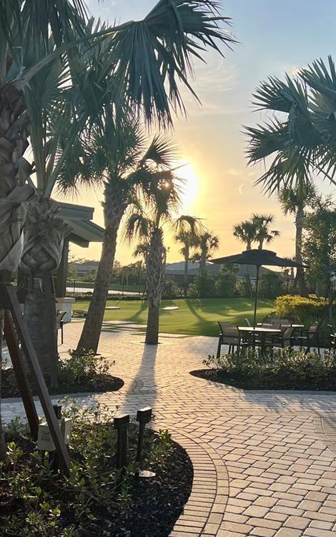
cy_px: 253
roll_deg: -2.8
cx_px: 219
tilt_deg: +2.4
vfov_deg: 45.2
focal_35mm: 44
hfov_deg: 29.1
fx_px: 645
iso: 50
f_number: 1.5
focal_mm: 5.7
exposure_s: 1/4444
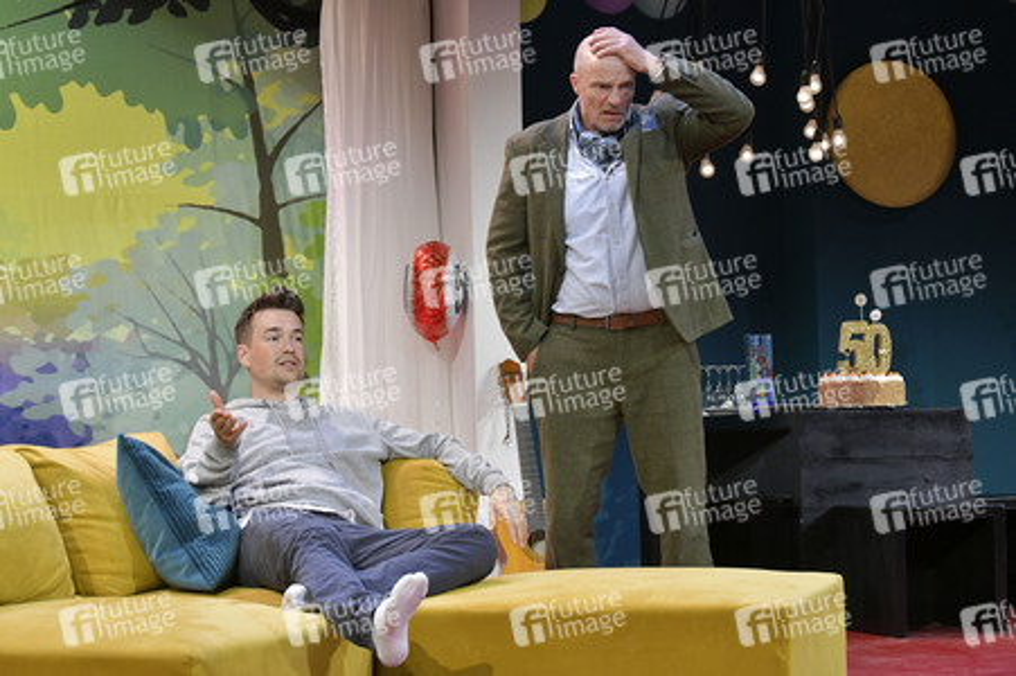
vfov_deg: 19.4
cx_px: 508
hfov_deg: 28.9
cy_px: 338
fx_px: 1974
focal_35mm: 70
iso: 2500
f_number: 5.6
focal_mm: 70
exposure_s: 1/250
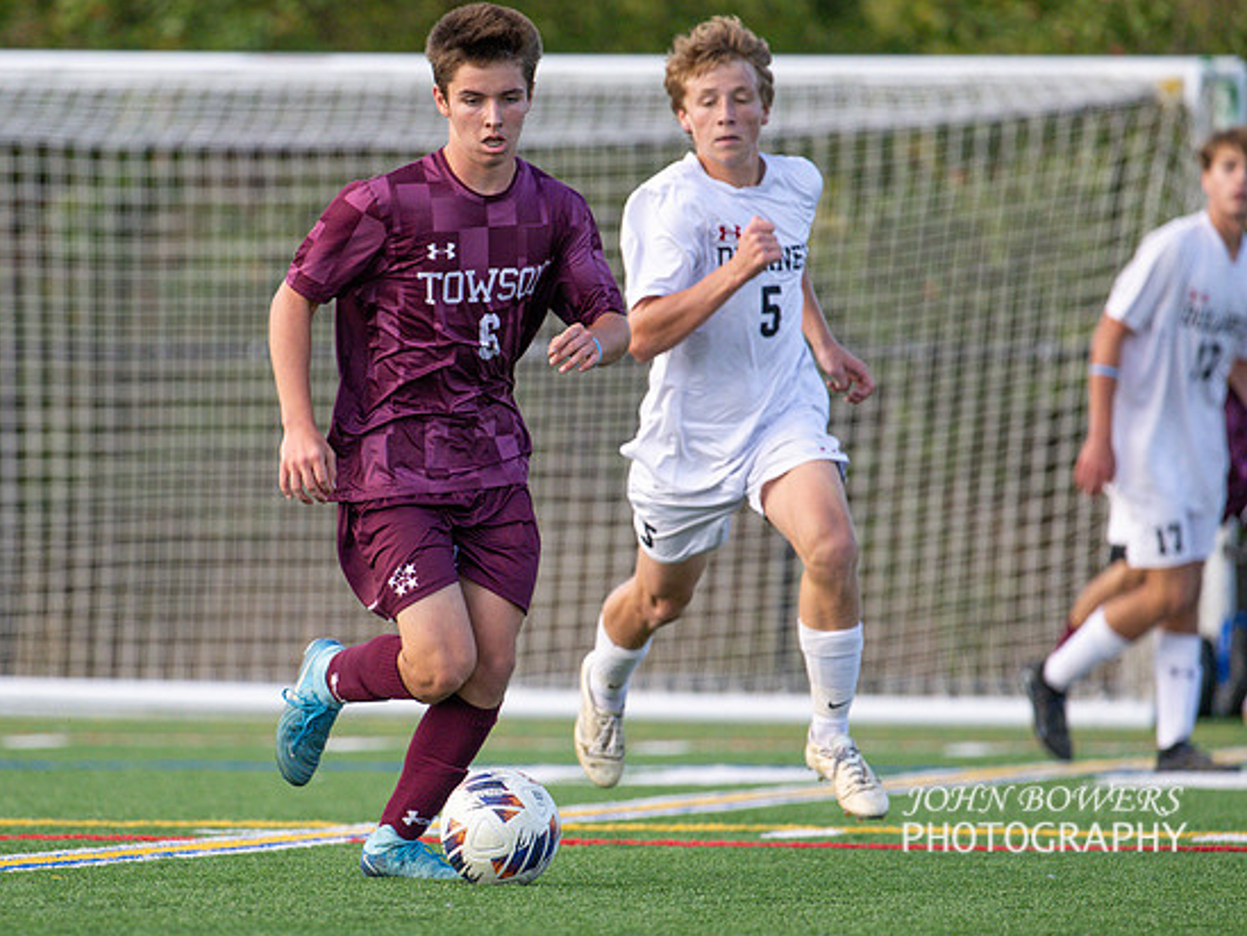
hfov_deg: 3.6
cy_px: 521
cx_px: 401
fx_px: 19926
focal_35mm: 553
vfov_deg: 2.7
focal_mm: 400
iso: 2000
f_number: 4.5
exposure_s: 1/2500
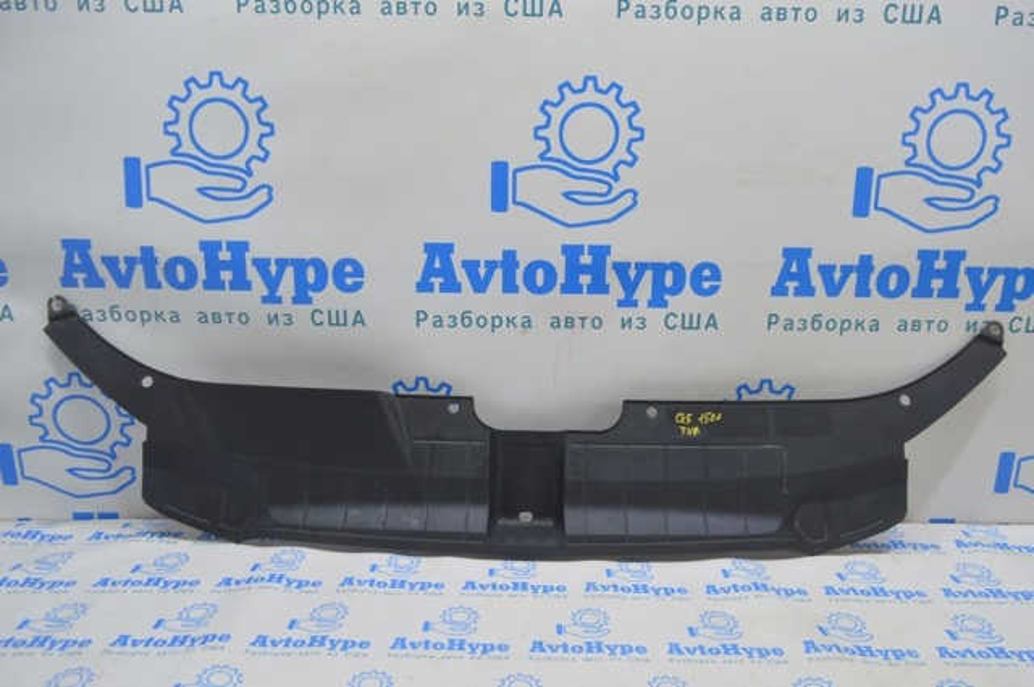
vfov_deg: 47.8
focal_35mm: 27
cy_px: 344
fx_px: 775
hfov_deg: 67.4
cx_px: 517
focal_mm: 18
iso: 400
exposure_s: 1/20
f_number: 5.6
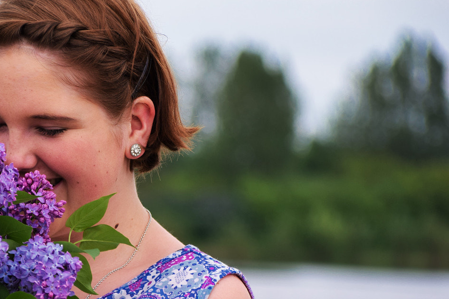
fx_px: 4276
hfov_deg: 6.0
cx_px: 133
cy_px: 183
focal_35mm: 343
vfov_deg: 4.0
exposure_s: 1/250
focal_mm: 135
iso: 100
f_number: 6
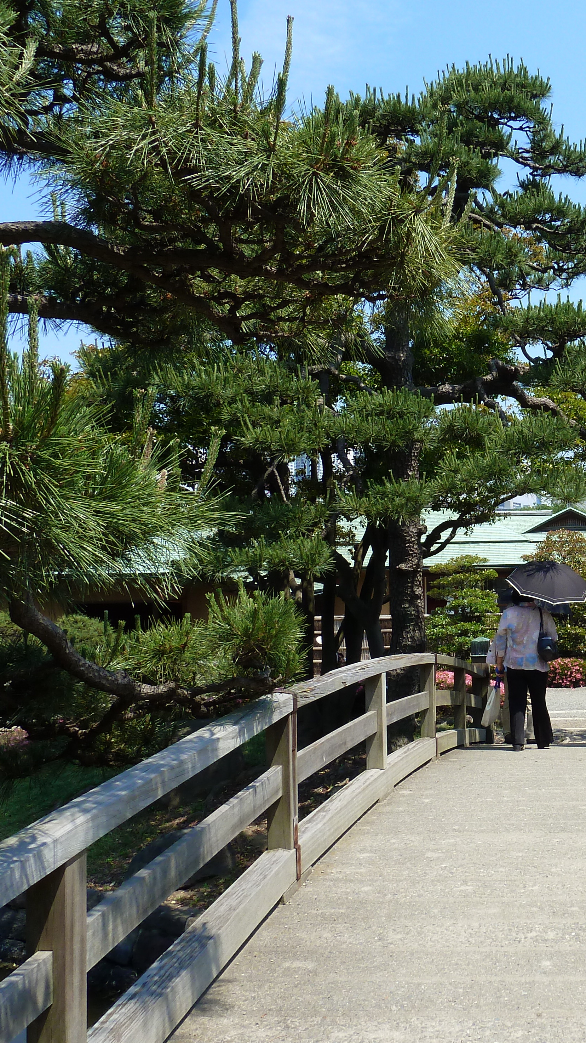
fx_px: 1022
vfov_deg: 54.0
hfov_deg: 29.7
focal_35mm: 37
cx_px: 593
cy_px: 518
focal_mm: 4.1
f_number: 4
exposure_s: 1/400
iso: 80
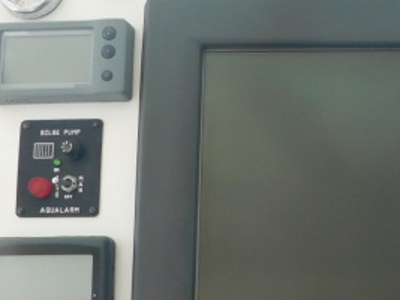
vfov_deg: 21.1
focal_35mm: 69
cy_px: 234
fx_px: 797
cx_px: 364
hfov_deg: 27.1
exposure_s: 1/400
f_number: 3
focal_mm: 4
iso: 125
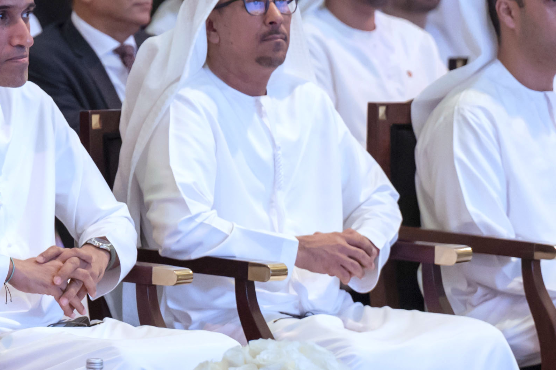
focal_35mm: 387
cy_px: 119
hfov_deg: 5.3
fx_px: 5974
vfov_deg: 3.5
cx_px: -178
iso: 2000
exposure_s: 1/100
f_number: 2.8
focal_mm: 102
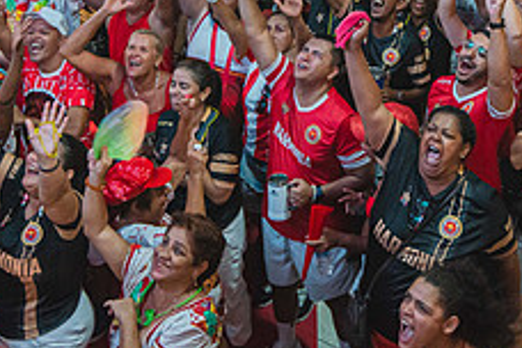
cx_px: 355
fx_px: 957
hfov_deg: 30.3
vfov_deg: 19.9
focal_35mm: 66
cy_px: -17
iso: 3200
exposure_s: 1/320
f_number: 4
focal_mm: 26
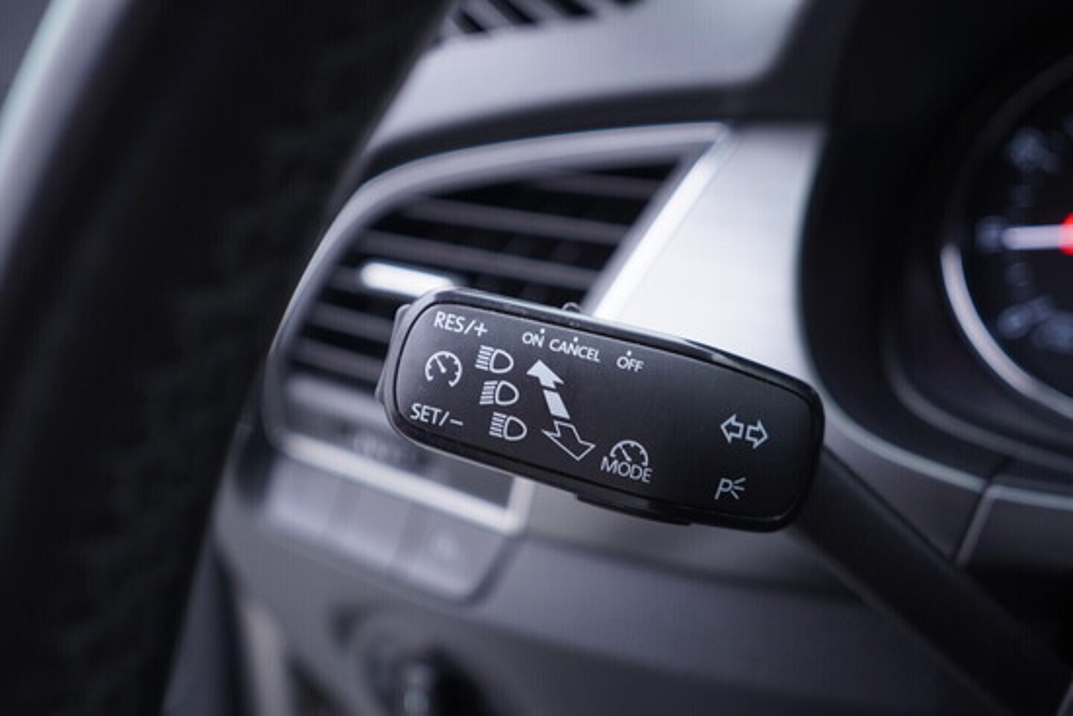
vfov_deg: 36.9
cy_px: 358
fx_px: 1073
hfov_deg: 53.1
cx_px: 536
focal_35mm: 36
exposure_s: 1/40
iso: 200
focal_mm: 24
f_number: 2.8
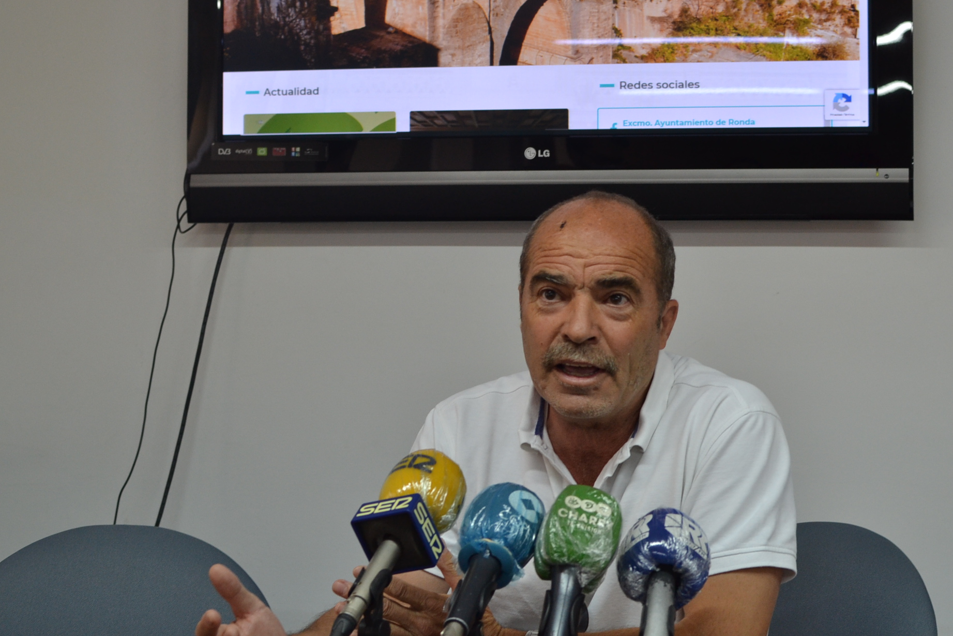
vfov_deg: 20.7
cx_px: 513
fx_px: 1737
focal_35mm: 66
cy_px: 275
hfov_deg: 30.7
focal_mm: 35
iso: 400
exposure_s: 1/60
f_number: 4
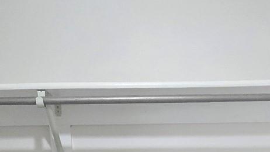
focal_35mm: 49
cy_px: 322
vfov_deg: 16.7
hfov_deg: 41.9
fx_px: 351
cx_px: 159
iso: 250
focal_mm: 2.2
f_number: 2.2
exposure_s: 1/60
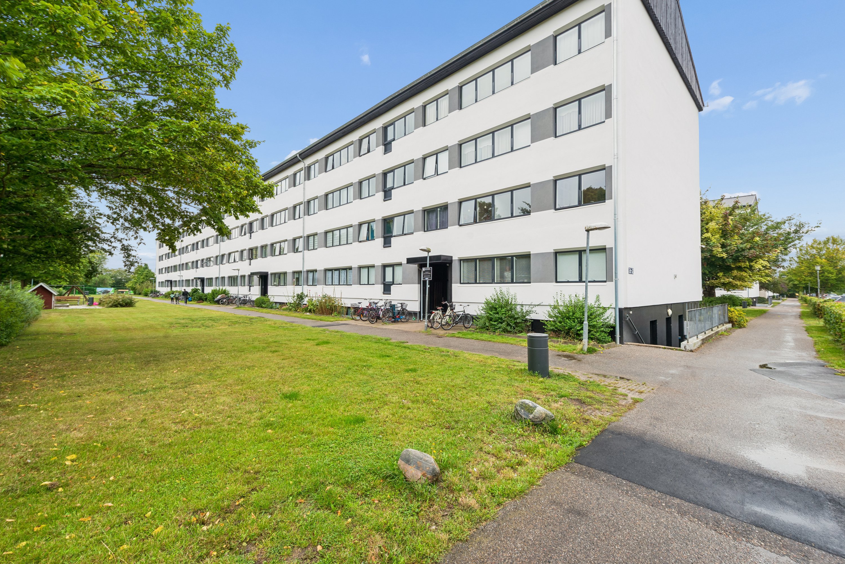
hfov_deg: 100.4
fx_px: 352
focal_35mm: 15
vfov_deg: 77.3
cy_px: 282
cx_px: 422
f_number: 10
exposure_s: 1/25
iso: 200
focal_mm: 15
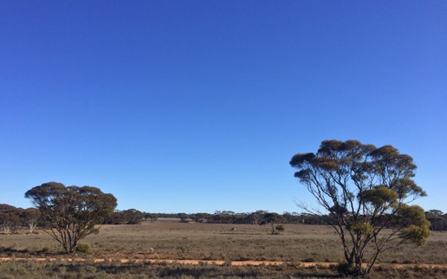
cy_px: 163
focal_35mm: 31
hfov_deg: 61.3
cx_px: 223
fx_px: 377
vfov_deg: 40.4
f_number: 2.2
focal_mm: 4.15
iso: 32
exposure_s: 1/2053
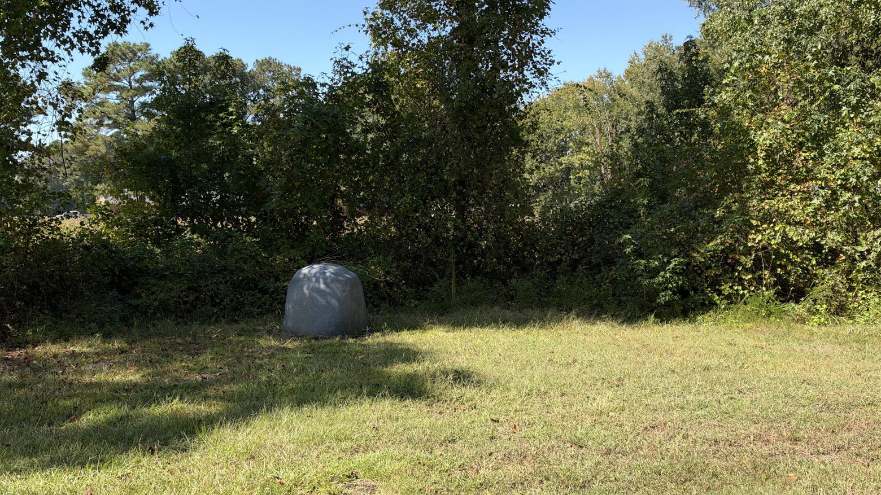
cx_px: 436
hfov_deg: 52.8
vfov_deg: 31.1
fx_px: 888
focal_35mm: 38
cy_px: 279
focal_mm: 6.93
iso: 80
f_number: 1.8
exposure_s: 1/1980
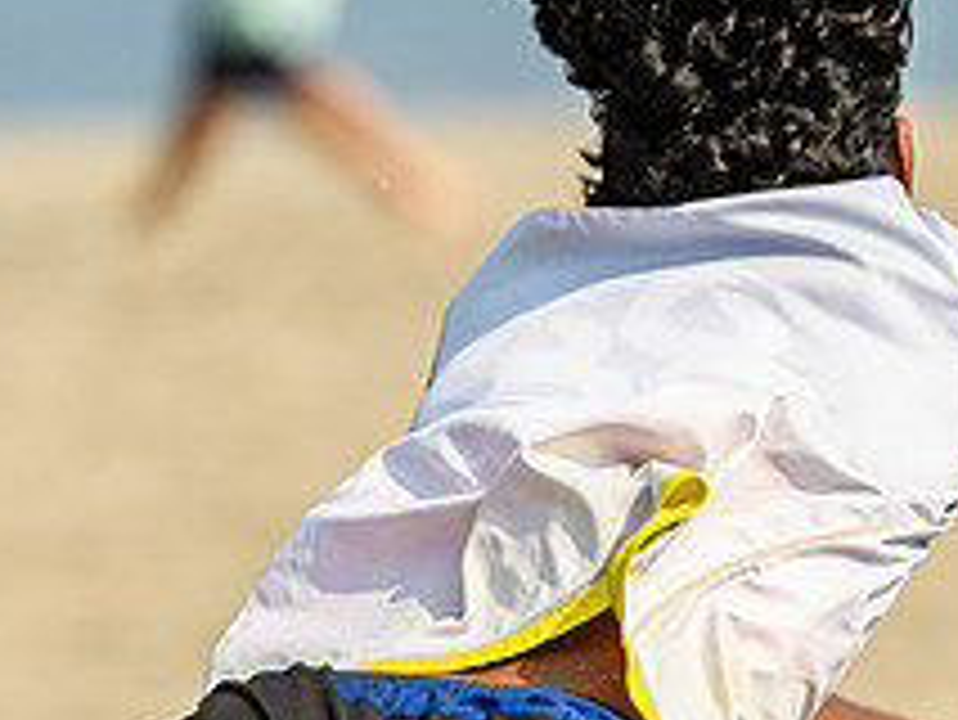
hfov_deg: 1.9
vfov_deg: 1.4
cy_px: 203
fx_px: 29491
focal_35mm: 1065
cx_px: 1161
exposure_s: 1/1250
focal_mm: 200
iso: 100
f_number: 3.2
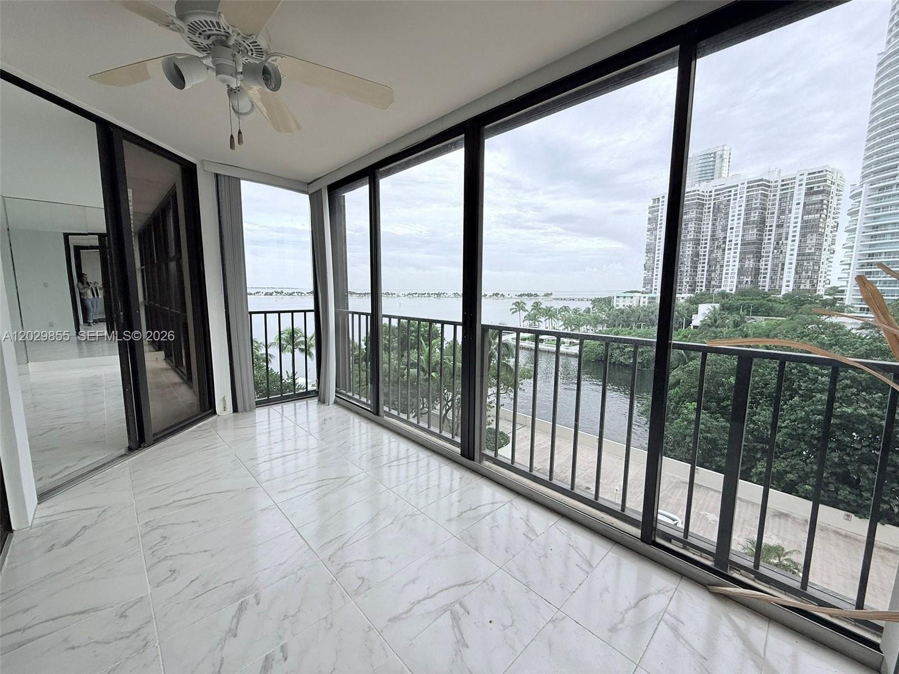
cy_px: 337
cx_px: 450
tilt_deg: -7.5
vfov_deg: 85.7
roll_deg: -0.7
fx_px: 364
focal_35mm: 14
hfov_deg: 102.1
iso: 50
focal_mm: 2.22
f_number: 2.2
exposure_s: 1/244
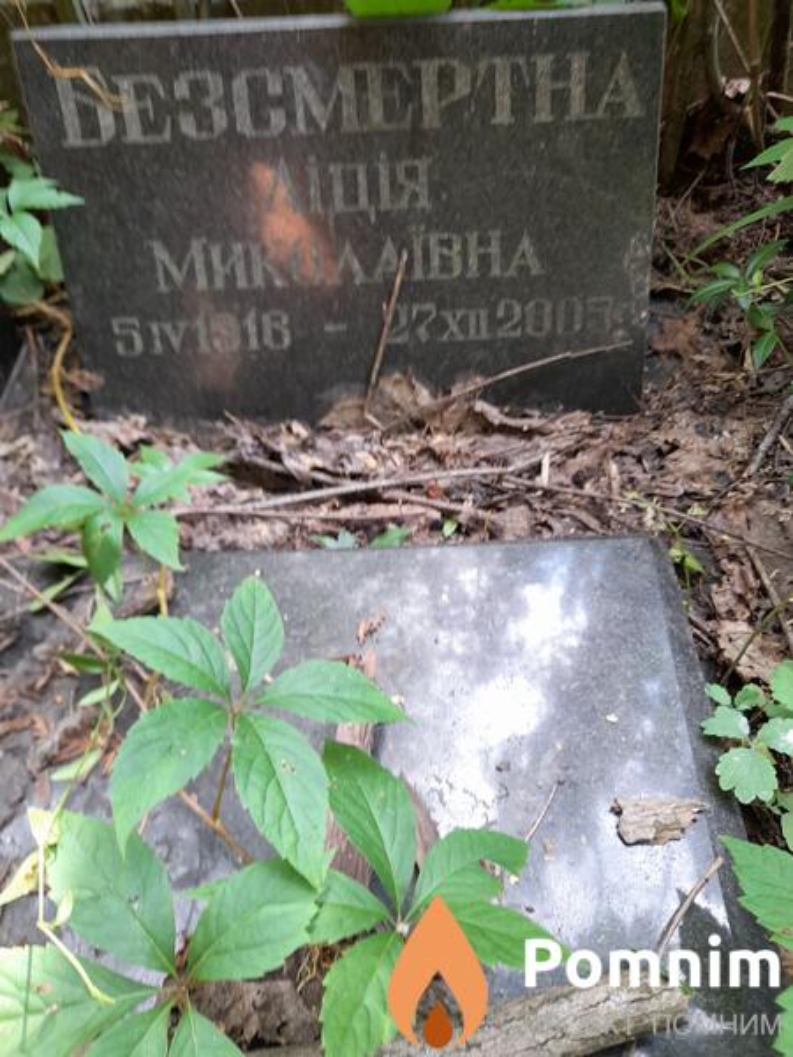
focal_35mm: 25
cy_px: 528
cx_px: 396
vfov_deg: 69.4
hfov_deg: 54.9
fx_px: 764
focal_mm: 4.6
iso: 40
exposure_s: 1/50
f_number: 2
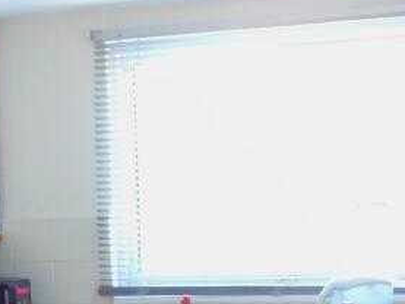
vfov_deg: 16.6
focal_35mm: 85
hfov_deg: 22.9
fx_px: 995
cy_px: 376
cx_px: 126
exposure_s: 1/15
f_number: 3
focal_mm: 4
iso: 400
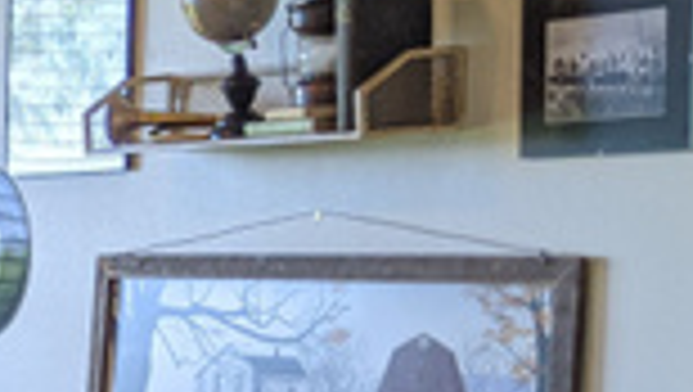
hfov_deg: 15.1
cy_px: 509
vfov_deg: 9.8
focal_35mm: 122
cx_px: -585
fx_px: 2244
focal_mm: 4.44
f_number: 1.8
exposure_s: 1/120
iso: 74
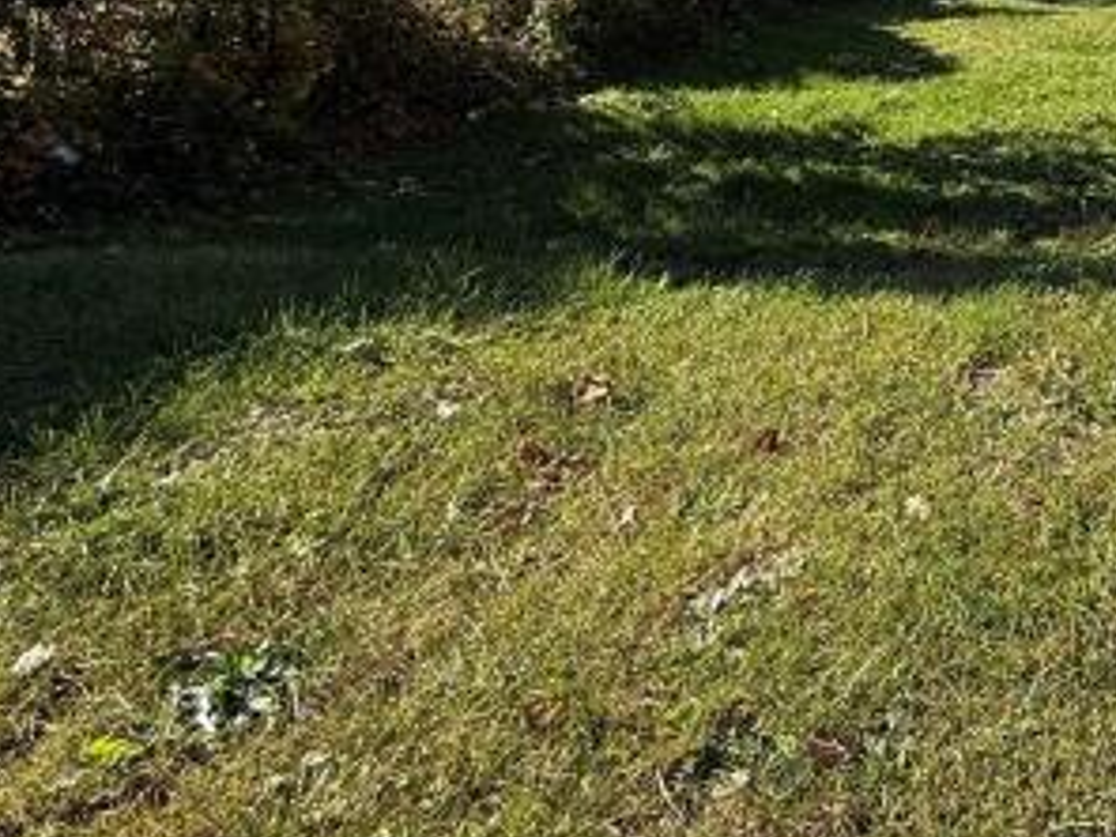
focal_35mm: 34
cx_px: 1271
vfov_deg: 35.8
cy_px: -75
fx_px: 1096
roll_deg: +1.0
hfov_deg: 41.2
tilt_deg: -5.3
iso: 50
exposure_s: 1/1145
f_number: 2.2
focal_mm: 2.22
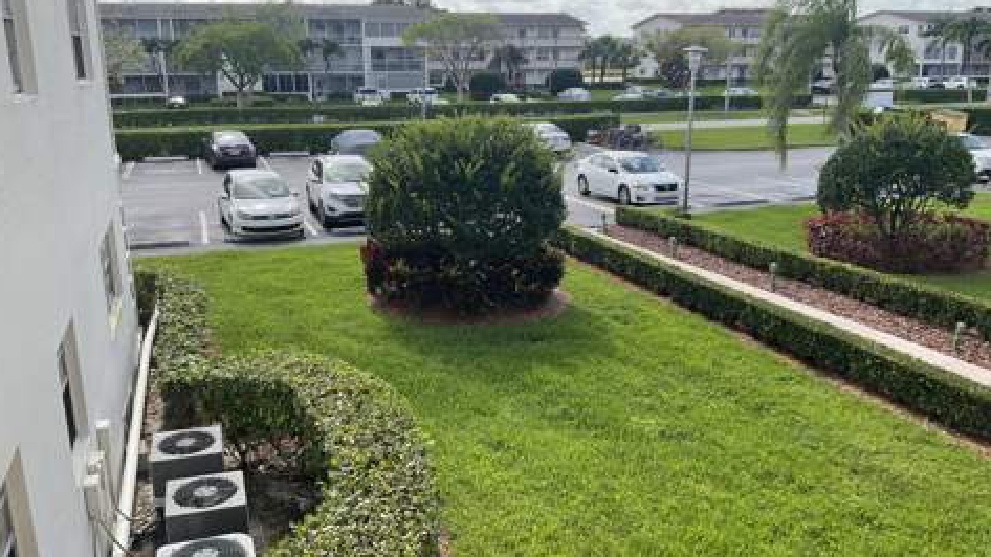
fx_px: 841
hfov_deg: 61.0
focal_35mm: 32
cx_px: 490
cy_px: 298
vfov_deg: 36.7
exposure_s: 1/683
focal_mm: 3
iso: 16
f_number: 1.8
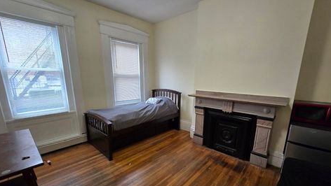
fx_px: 132
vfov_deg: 70.1
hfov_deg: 103.0
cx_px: 168
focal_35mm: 15
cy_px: 108
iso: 200
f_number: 2.2
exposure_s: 1/60
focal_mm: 2.2
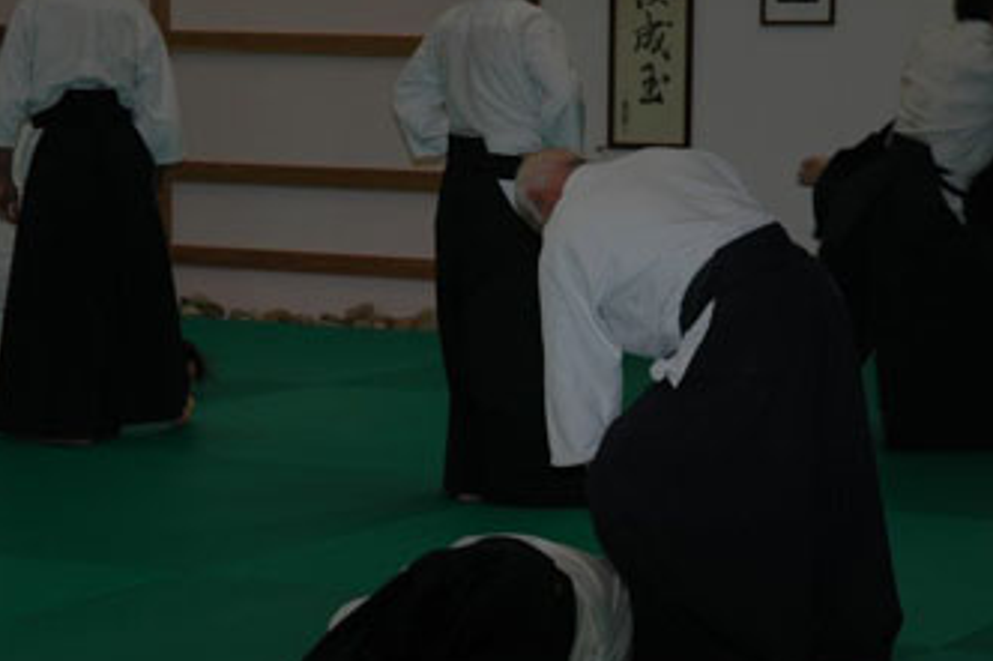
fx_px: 3474
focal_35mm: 126
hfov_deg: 16.3
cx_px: 496
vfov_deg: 10.9
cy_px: 432
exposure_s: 1/60
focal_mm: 62
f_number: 4.5
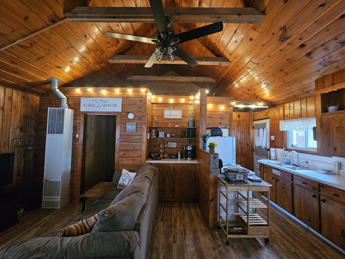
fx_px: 130
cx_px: 172
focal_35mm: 13
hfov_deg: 106.2
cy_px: 130
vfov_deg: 89.9
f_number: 2.2
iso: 800
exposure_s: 1/24
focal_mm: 2.2
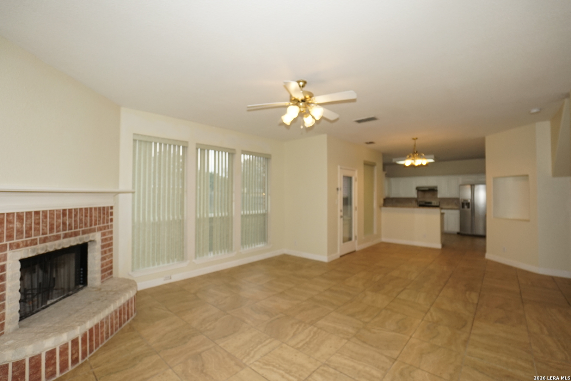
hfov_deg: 100.4
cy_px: 190
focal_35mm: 15
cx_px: 286
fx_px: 238
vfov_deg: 77.3
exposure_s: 1/160
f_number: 4
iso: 320
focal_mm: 10
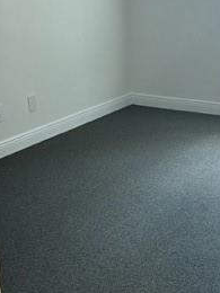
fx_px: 542
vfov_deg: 30.1
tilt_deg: -23.8
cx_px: 176
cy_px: 195
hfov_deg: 22.6
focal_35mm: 64
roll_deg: -0.1
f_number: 1.6
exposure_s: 1/60
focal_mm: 5.1
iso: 80
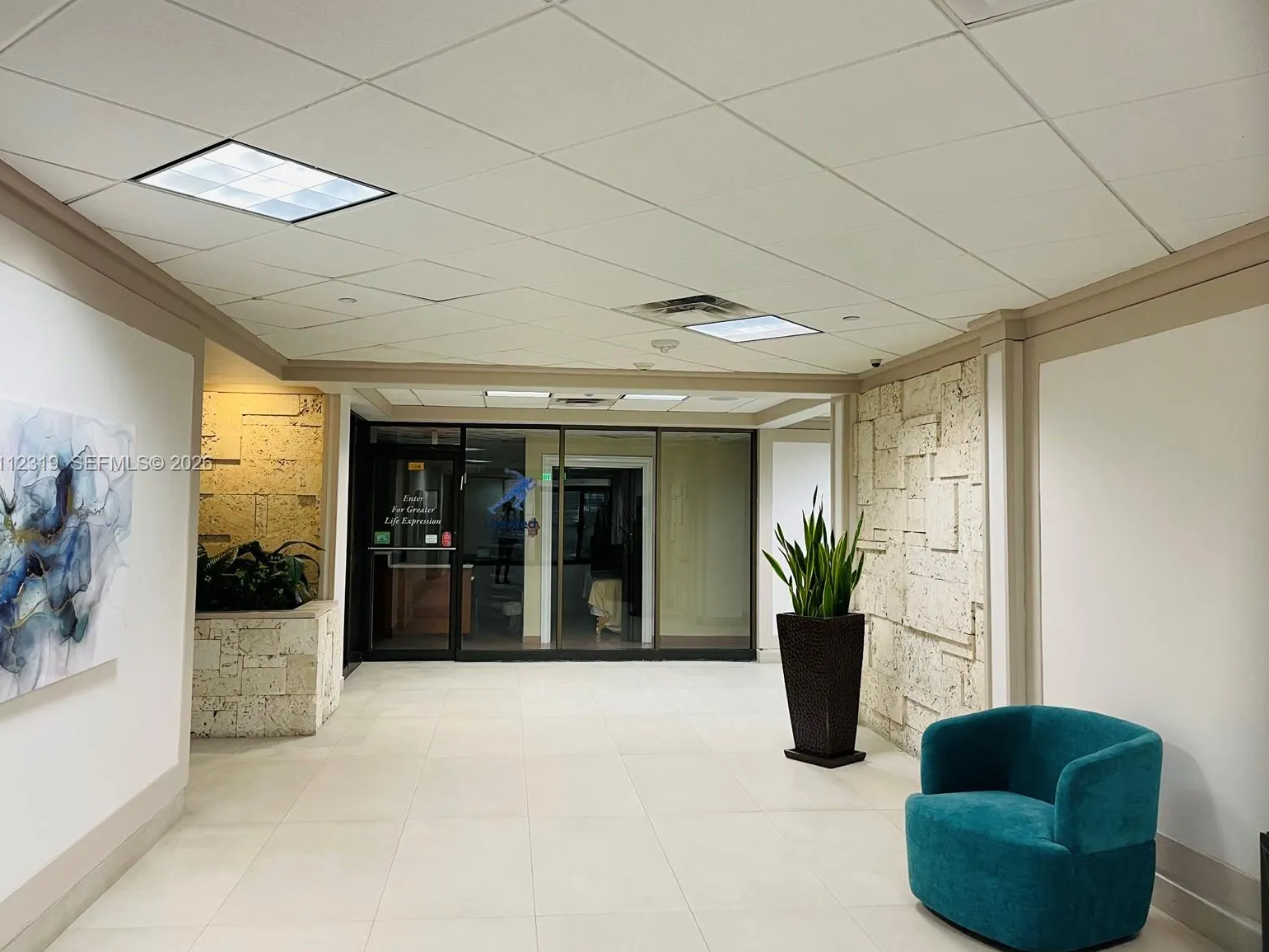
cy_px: 464
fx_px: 990
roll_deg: +0.2
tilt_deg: +2.7
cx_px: 615
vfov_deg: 51.4
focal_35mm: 27
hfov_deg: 65.3
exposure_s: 1/60
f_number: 1.6
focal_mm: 4.2
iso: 100
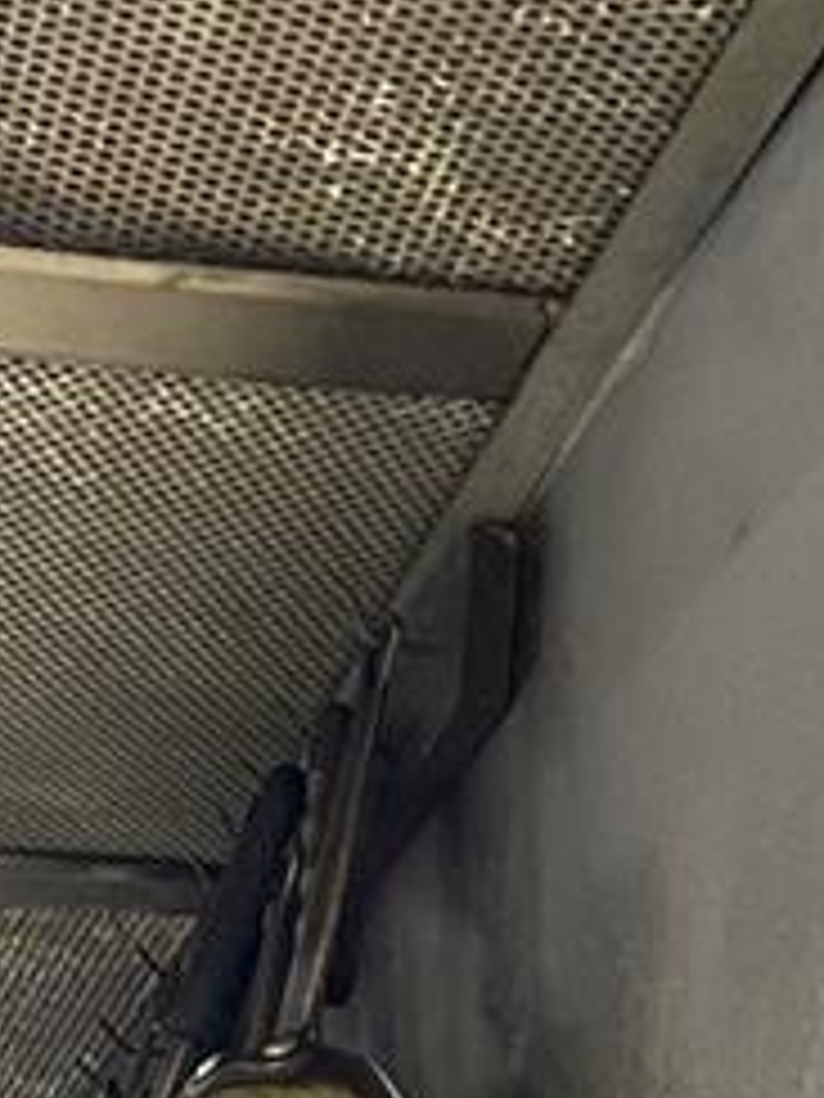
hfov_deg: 11.6
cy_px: 2020
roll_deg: -4.7
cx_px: 338
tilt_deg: +2.8
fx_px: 4063
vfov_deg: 13.7
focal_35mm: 128
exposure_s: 1/60
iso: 160
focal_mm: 4.25
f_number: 1.8
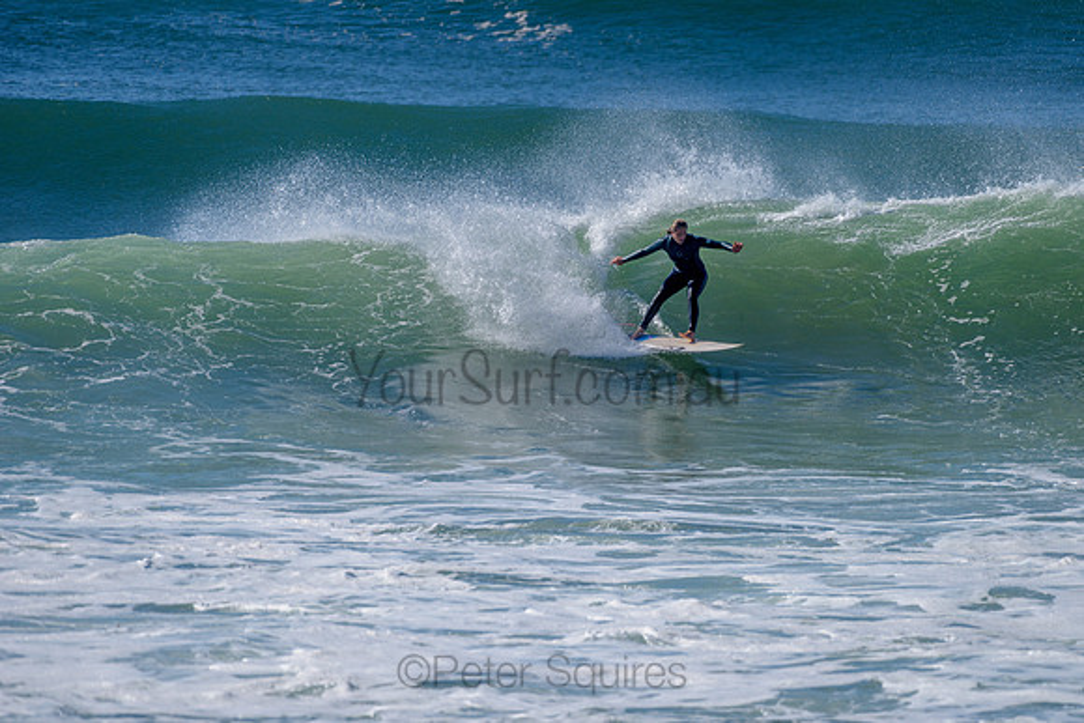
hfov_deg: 3.7
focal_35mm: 553
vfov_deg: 2.5
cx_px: 595
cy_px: 331
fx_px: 16664
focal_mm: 500
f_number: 5.6
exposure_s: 1/2000
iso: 110
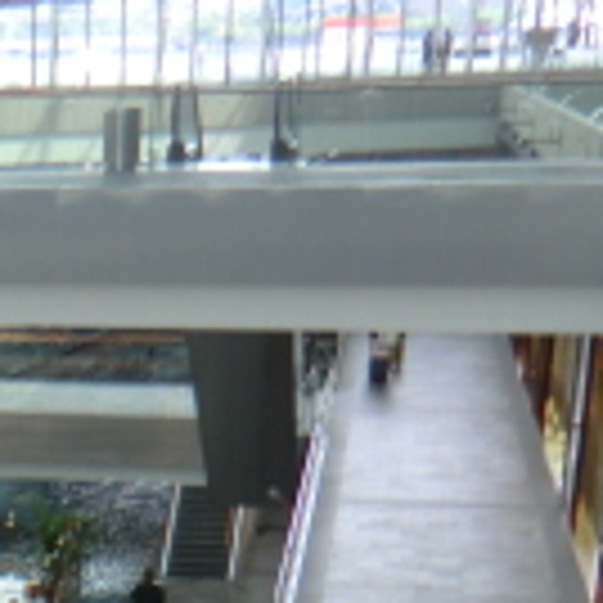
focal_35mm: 101
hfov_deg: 14.9
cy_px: 742
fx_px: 1991
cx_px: -495
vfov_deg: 16.4
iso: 64
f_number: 3.2
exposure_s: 1/80
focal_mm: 4.3
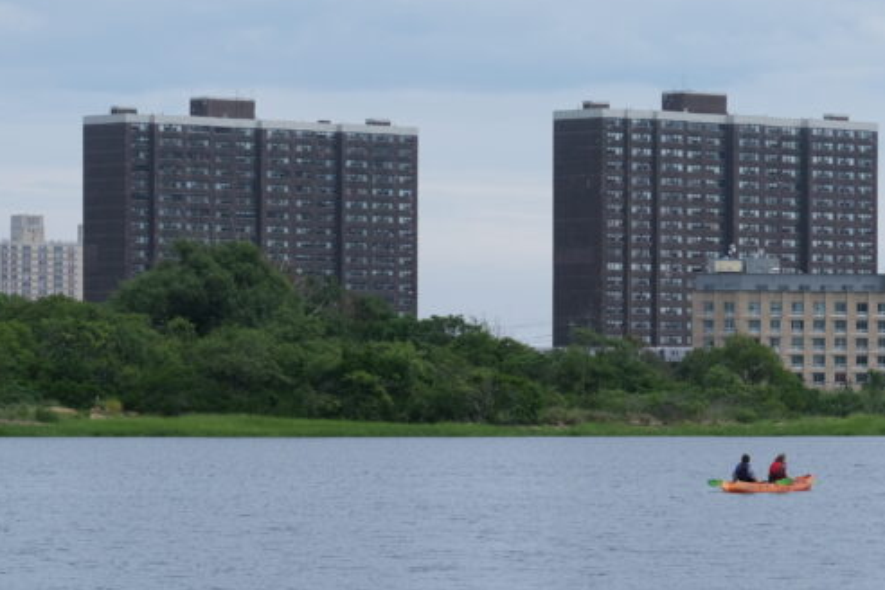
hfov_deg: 9.8
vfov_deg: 6.5
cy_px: 487
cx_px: 768
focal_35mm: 210
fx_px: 5162
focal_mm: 67.1
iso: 320
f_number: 5.6
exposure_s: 1/1600
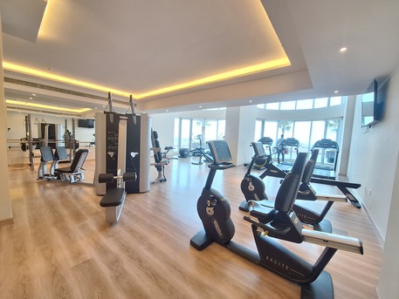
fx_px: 150
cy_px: 150
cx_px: 200
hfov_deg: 106.2
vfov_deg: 89.9
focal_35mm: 13
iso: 125
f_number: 2.2
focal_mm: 1.74
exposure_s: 1/50
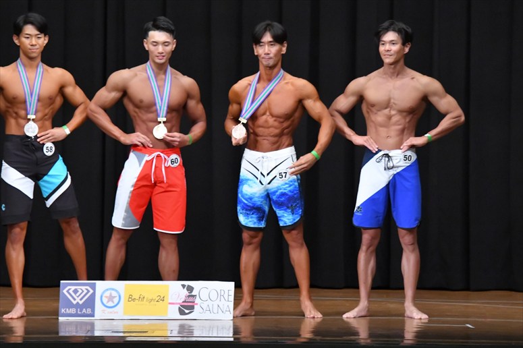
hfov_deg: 9.2
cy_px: 174
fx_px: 3267
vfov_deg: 6.1
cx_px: 262
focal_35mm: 225
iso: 8000
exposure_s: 1/400
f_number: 5.6
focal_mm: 150
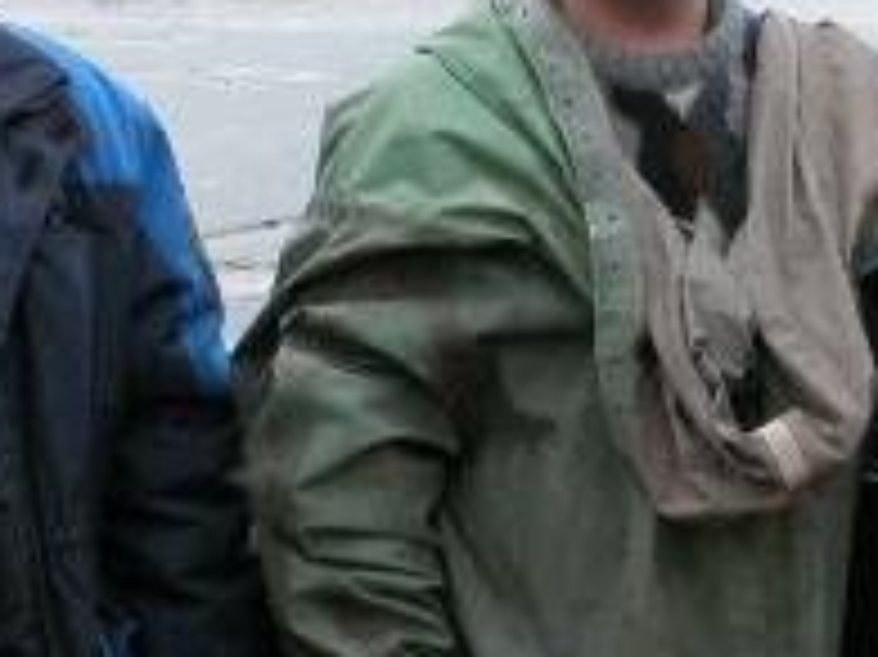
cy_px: 392
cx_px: 538
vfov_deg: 12.3
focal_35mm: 120
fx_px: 3042
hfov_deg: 16.4
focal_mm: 8.9
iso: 400
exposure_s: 1/125
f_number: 8
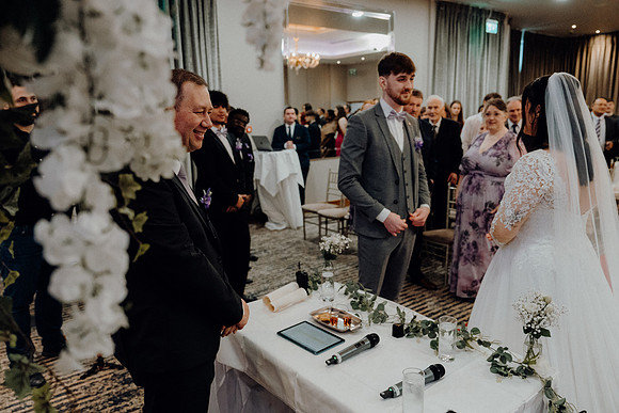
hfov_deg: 65.5
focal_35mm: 28
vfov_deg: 46.4
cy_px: 206
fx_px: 482
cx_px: 310
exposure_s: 1/200
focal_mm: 28
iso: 5000
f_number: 3.5
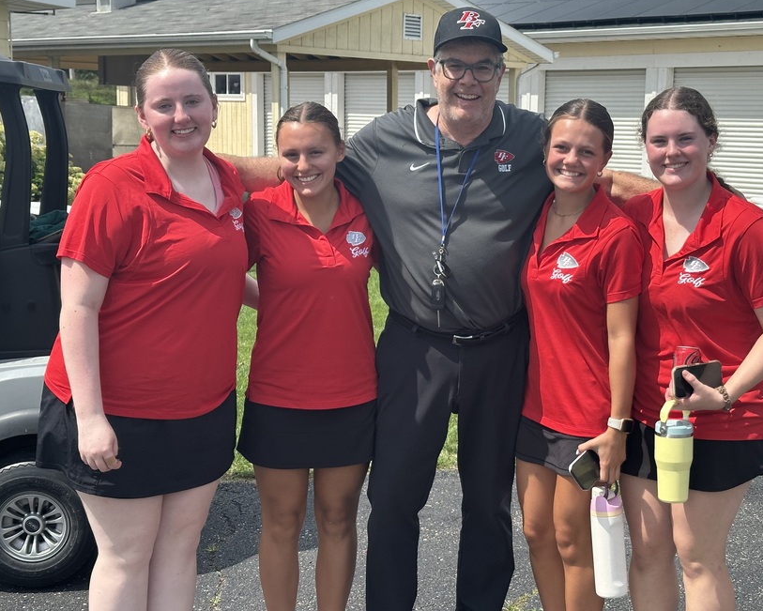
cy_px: 318
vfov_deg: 25.8
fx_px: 1333
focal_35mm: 59
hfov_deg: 31.8
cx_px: 465
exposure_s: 1/2809
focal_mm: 6.86
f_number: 1.78
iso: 64
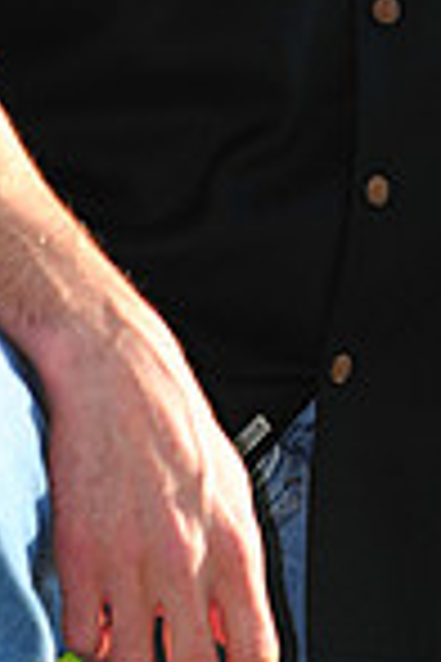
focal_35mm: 653
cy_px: -342
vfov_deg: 3.1
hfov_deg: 2.1
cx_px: 482
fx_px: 11998
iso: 200
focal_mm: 165
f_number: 4
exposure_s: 1/1250
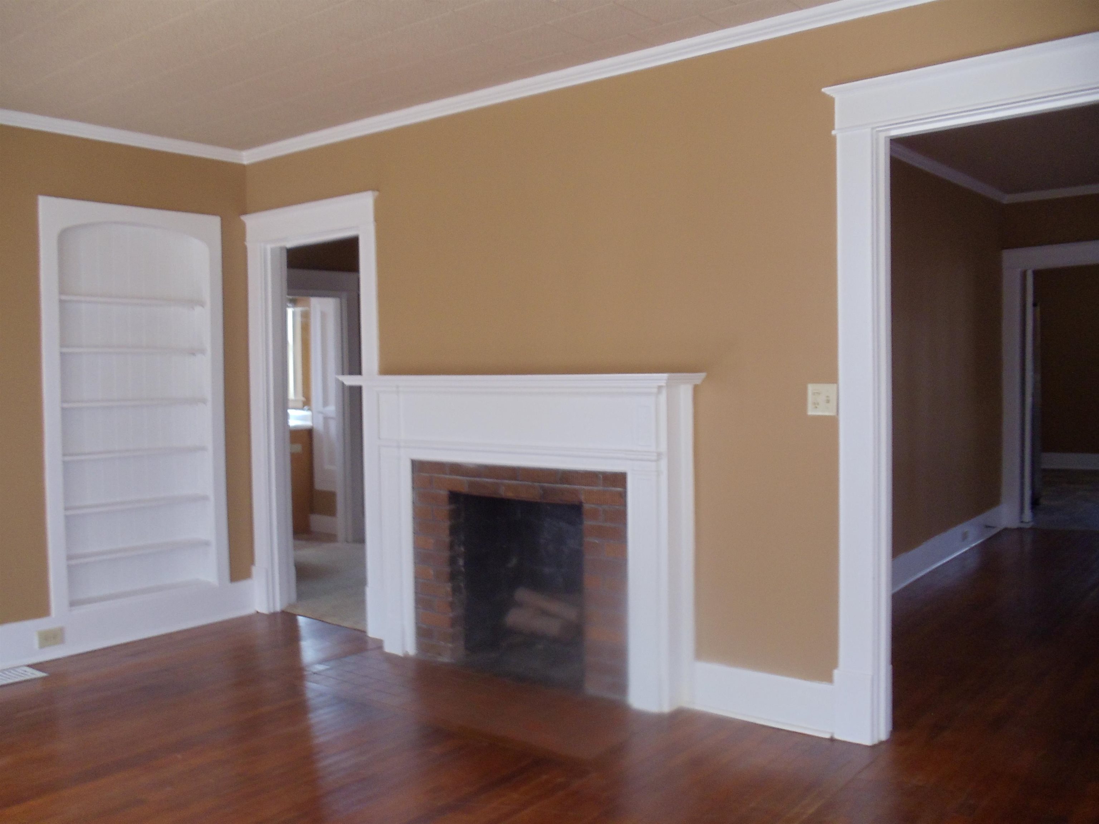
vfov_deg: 32.9
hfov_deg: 42.9
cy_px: 412
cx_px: 550
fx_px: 1397
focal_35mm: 44
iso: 200
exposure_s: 1/30
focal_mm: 6
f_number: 3.5
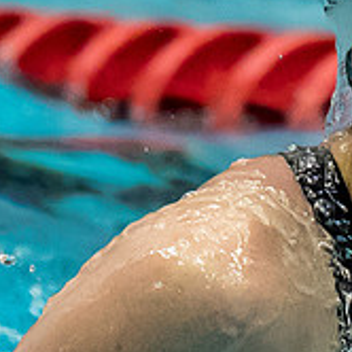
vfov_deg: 0.6
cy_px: 501
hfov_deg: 0.6
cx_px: 729
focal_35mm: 2800
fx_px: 32213
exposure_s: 1/1000
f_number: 2.8
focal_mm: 200
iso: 2500
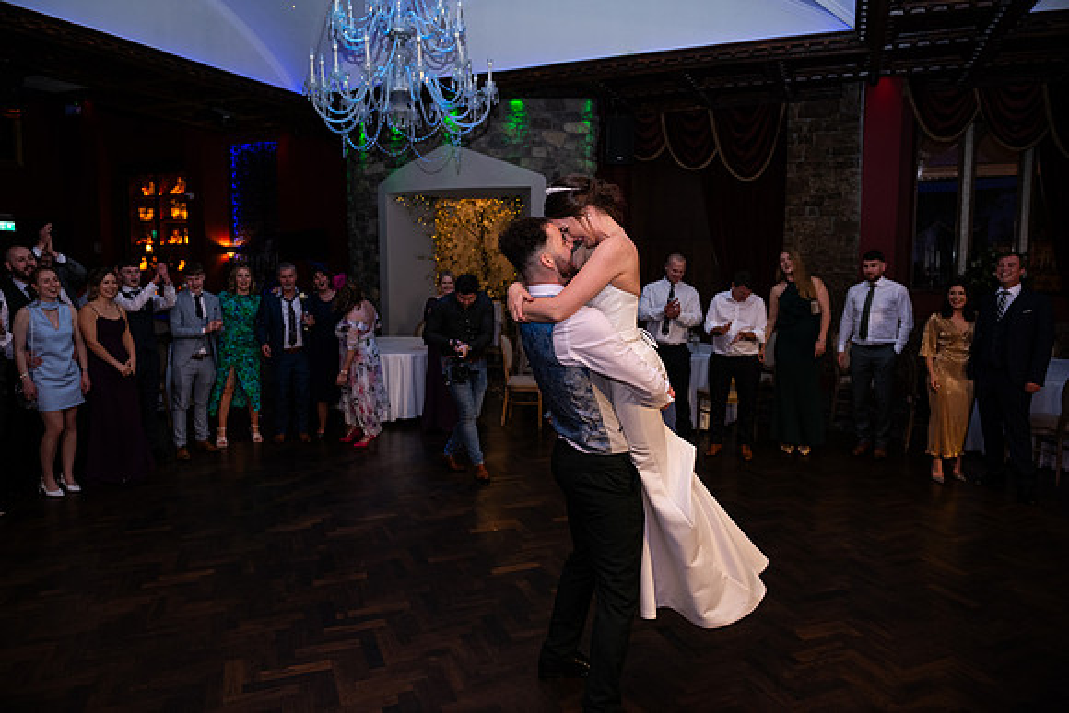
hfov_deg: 73.7
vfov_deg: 53.2
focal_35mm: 24
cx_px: 534
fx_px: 713
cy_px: 356
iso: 800
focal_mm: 24
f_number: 3.5
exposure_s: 1/160
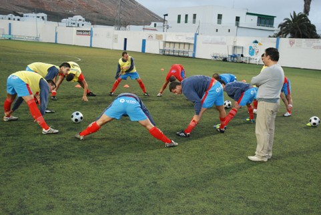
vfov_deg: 26.6
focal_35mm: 51
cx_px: 160
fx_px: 455
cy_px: 108
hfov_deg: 38.8
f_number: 5.6
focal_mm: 34
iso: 1600
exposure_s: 1/60
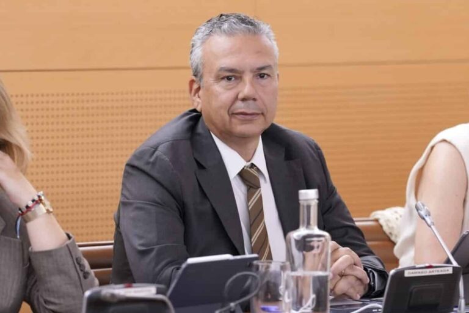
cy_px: 156
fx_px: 2605
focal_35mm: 200
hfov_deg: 10.3
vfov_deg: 6.9
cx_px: 234
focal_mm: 200
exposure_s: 1/250
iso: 4000
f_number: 3.5
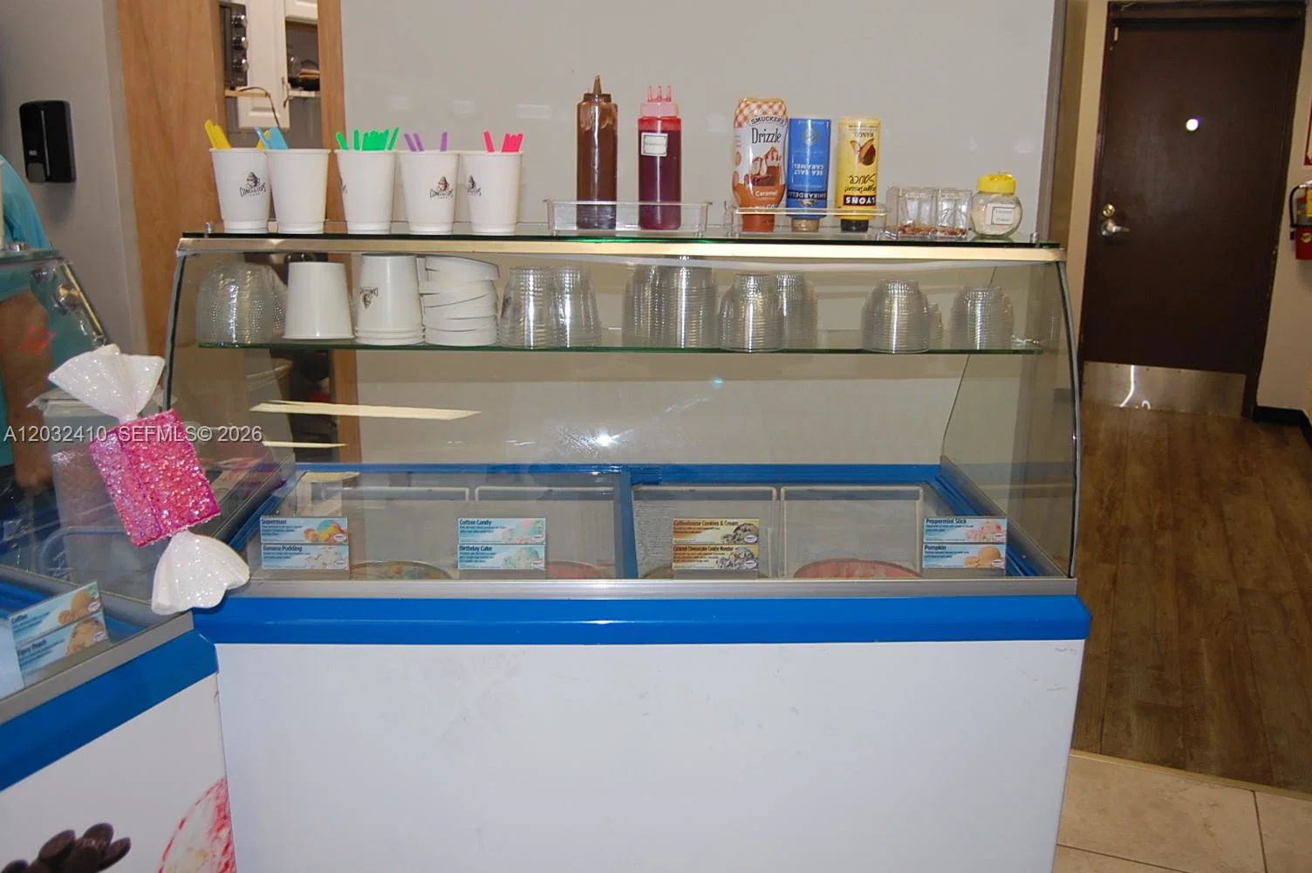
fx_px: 1092
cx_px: 656
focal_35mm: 30
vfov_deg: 43.5
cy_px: 436
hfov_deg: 62.0
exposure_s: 1/60
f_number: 3.8
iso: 400
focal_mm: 20
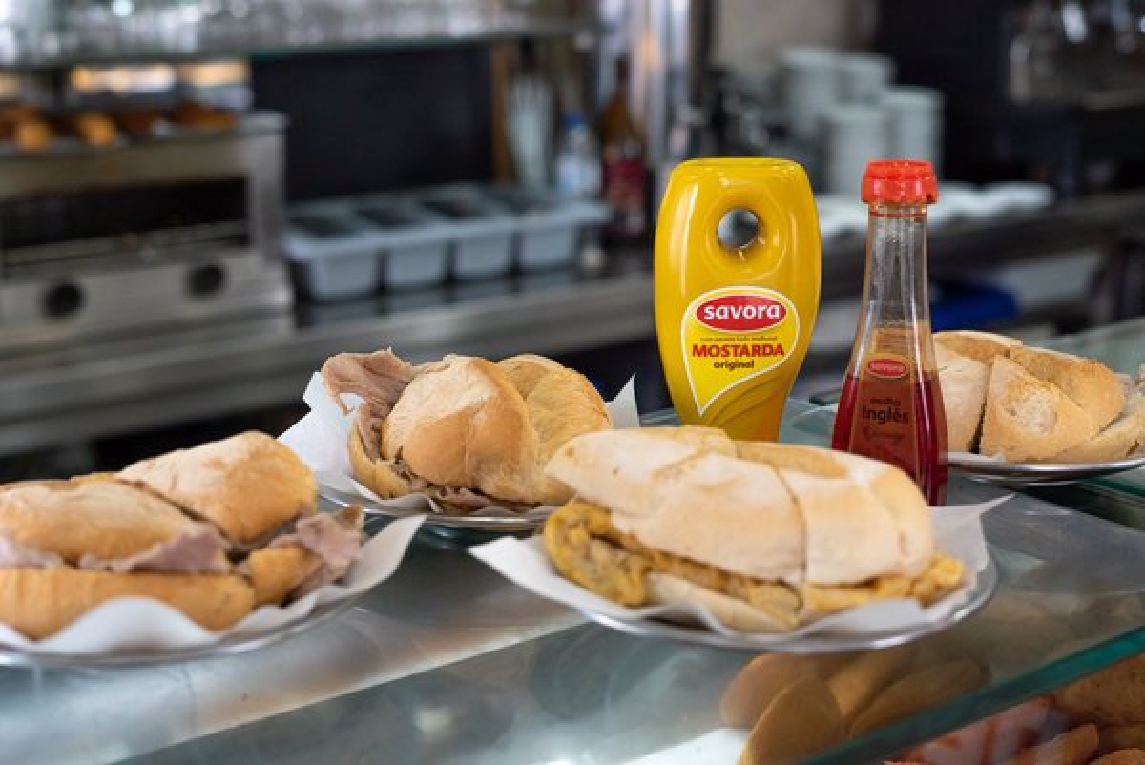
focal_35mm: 52
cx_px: 572
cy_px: 382
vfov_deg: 25.8
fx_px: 1668
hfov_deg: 37.9
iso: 1600
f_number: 4
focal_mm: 50
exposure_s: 1/500
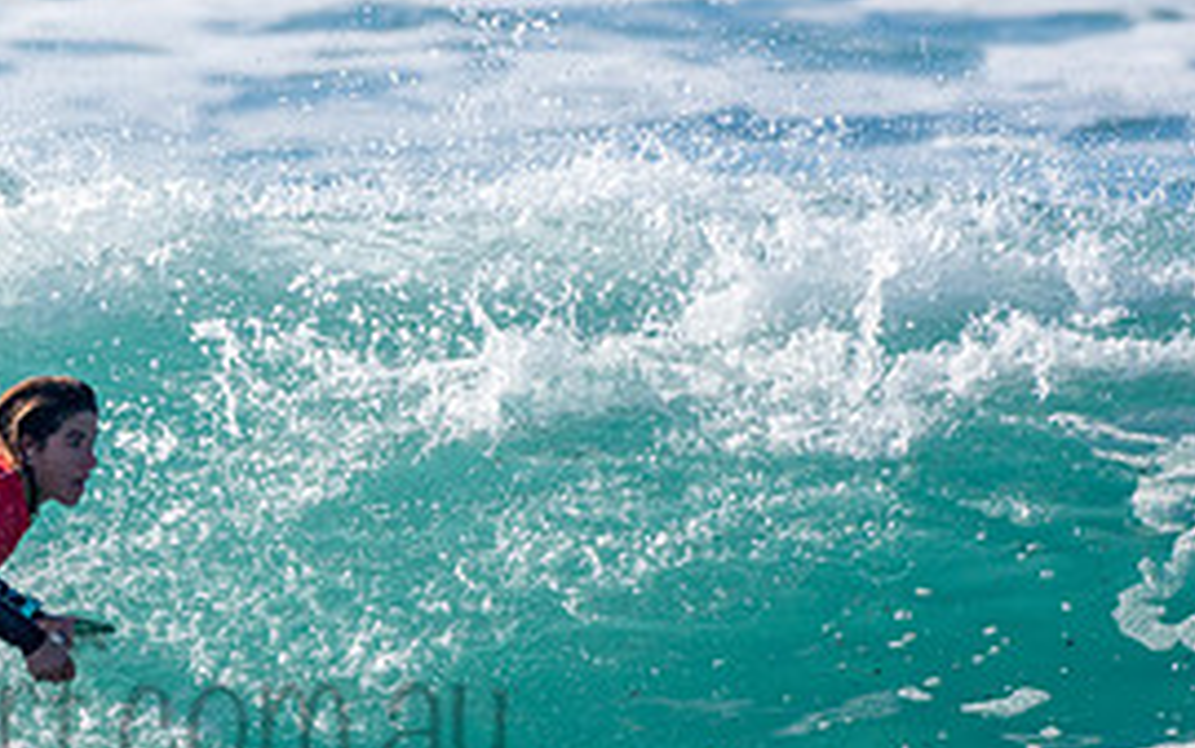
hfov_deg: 1.3
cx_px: 40
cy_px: 666
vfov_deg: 0.8
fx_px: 53466
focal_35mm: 1641
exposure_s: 1/1250
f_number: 5.6
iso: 220
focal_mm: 500
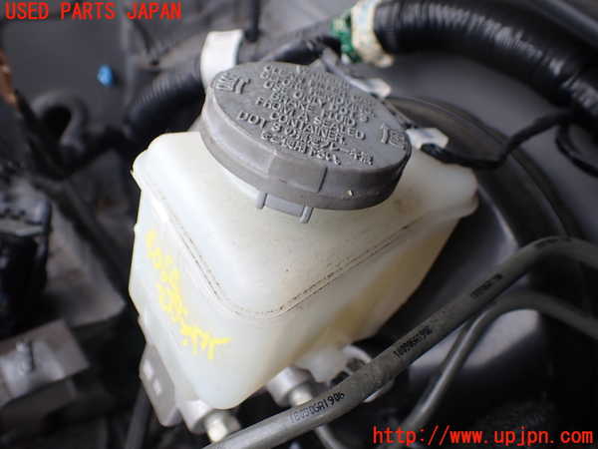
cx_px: 299
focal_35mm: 30
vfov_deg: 46.8
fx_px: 518
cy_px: 224
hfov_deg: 60.0
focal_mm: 5.4
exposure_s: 1/125
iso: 100
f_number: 2.3
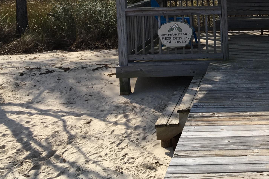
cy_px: 0
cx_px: 252
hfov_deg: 30.2
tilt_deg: -5.0
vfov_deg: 20.9
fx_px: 471
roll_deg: +2.0
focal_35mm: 63
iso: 25
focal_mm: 4.15
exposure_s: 1/1538
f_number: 2.2
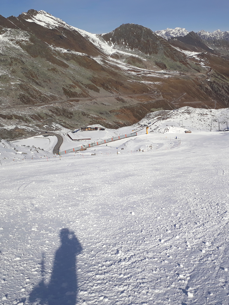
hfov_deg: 37.4
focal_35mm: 37
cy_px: 149
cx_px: 179
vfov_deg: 50.1
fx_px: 326
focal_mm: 3.6
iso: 40
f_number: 1.9
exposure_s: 1/4831
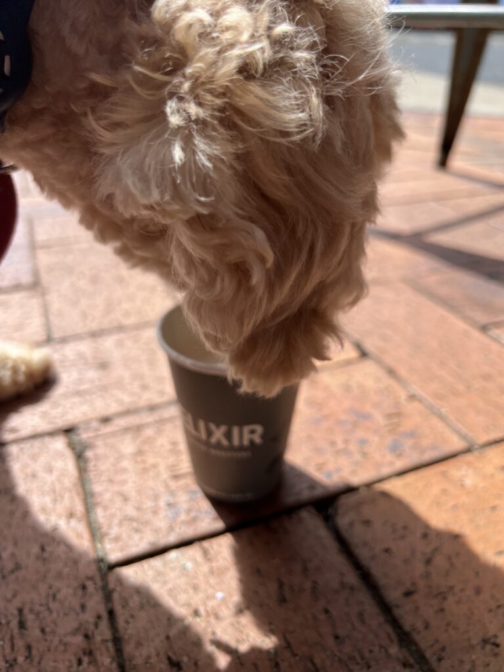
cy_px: 336
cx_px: 252
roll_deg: +0.1
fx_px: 505
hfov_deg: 53.1
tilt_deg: -28.1
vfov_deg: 67.3
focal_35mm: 26
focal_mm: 5.7
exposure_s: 1/2994
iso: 50
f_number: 1.5
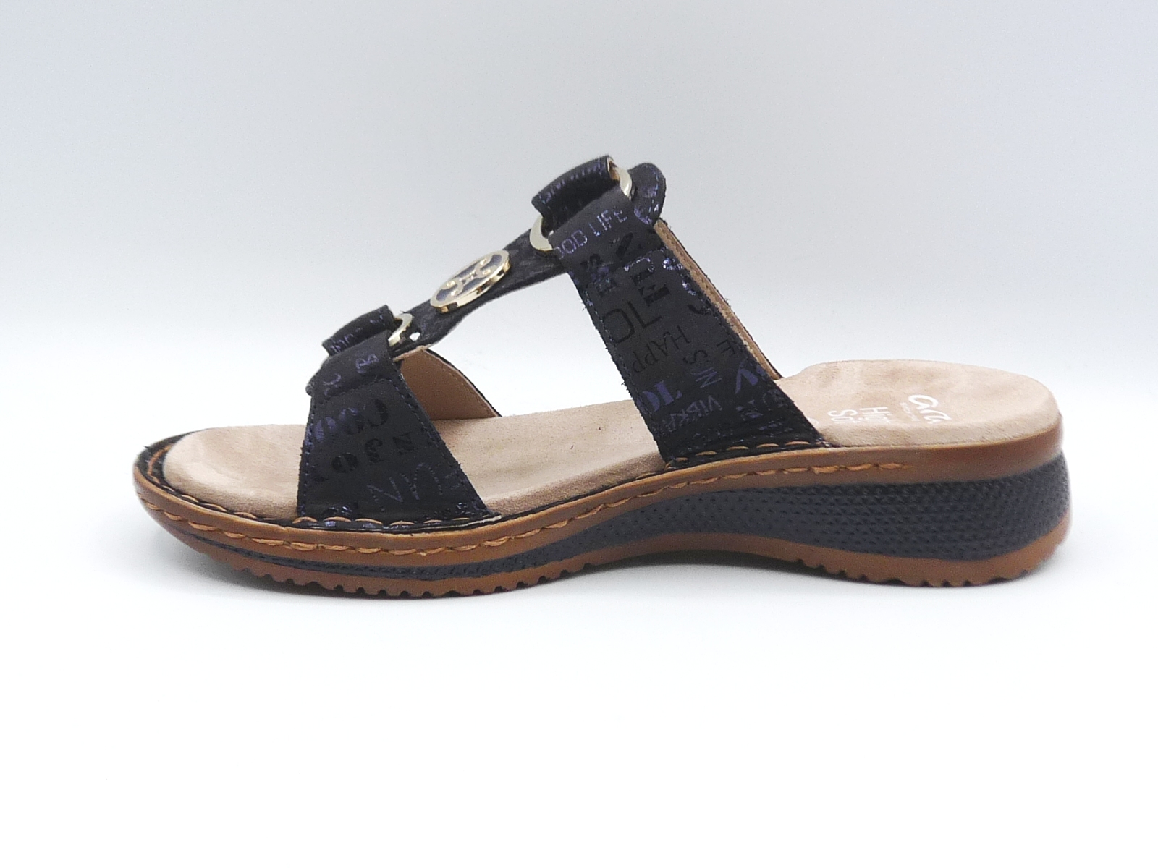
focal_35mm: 49
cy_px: 434
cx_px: 579
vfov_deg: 29.7
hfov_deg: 38.9
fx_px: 1639
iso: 100
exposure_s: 1/250
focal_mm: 4.8
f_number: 4
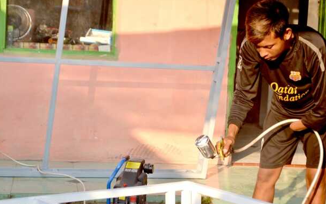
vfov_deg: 13.5
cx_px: 182
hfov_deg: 21.5
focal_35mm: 97
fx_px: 858
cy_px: 104
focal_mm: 55
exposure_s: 1/400
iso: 400
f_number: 8
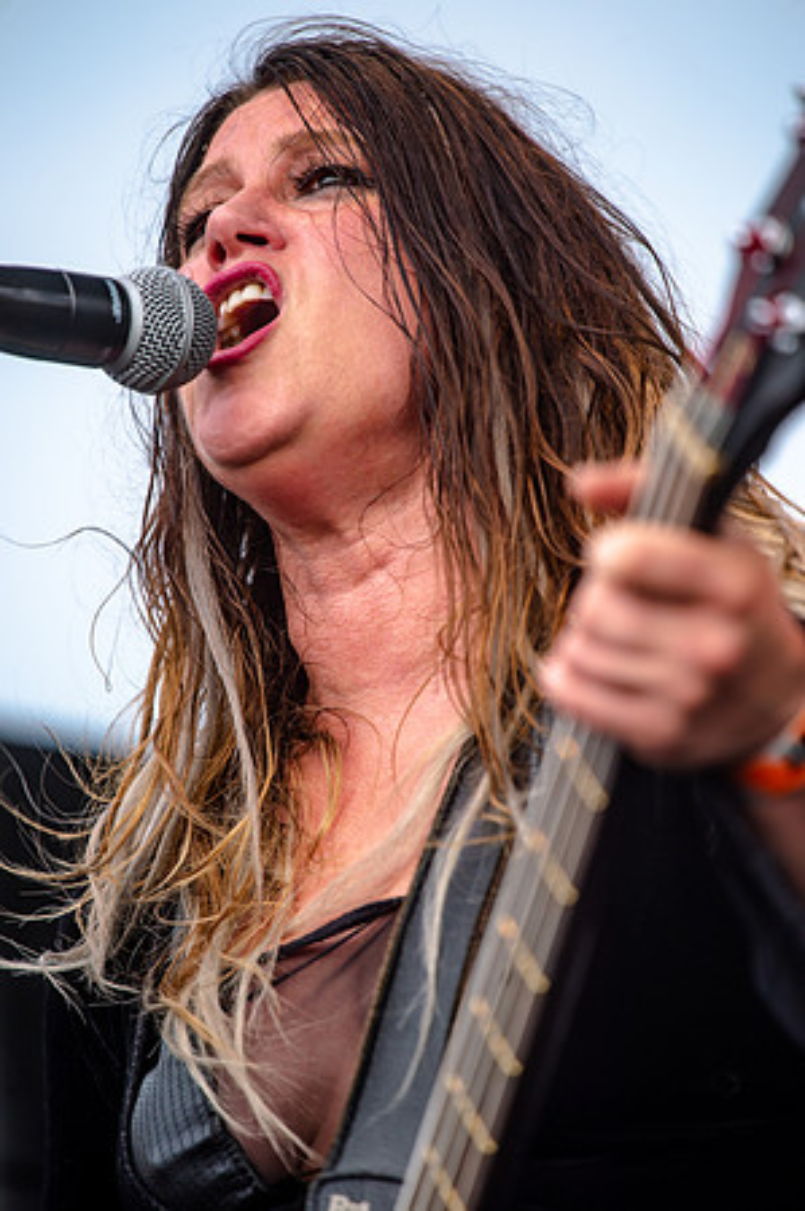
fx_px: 10085
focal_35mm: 300
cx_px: 402
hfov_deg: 4.6
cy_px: 606
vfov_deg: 6.9
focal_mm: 300
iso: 200
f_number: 4
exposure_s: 1/640
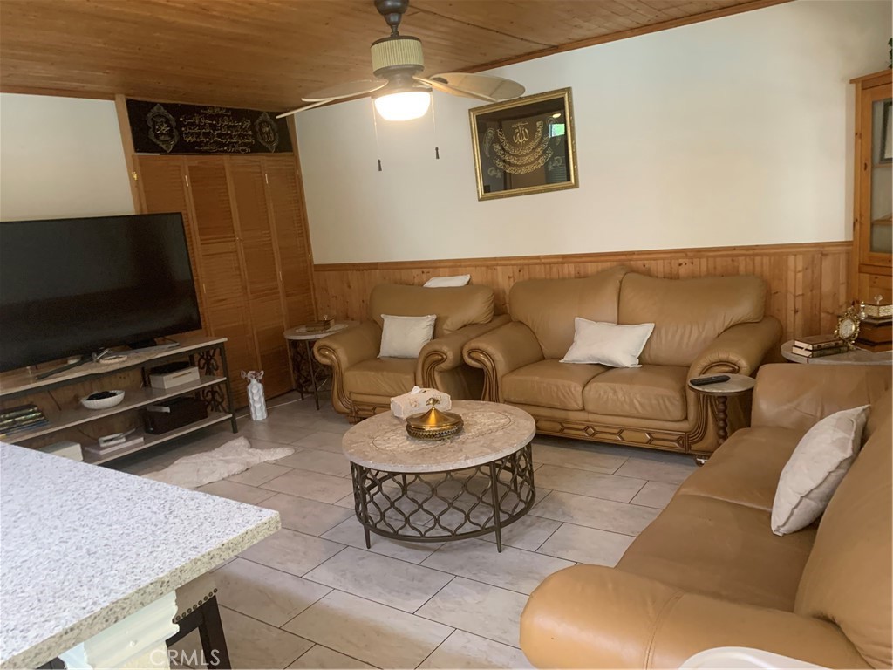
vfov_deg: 53.1
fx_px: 671
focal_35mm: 26
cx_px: 446
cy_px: 335
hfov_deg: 67.3
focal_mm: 4.25
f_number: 1.8
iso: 250
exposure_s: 1/60
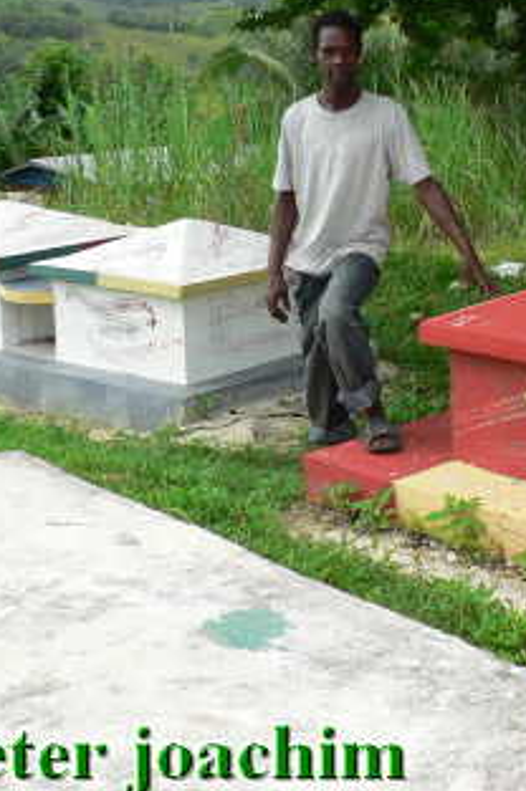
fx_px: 1450
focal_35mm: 66
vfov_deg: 30.3
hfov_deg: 20.1
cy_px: 257
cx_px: 499
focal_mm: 6
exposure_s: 1/100
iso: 64
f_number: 4
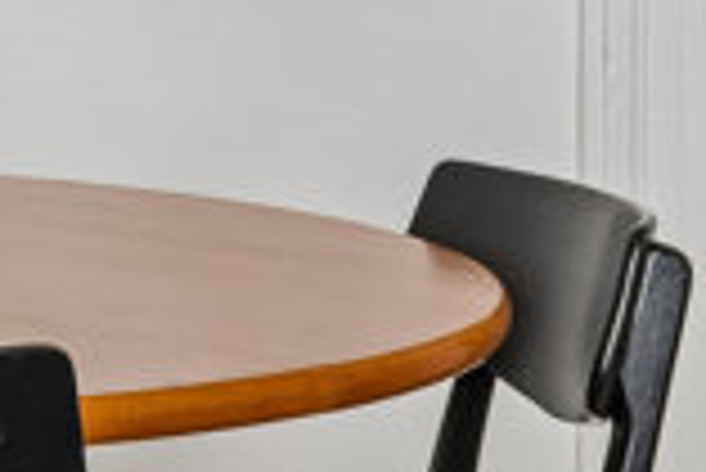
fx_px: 3101
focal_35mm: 158
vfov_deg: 8.6
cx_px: -472
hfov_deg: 12.1
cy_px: -169
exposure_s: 1/15
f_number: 9
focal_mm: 21
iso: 160
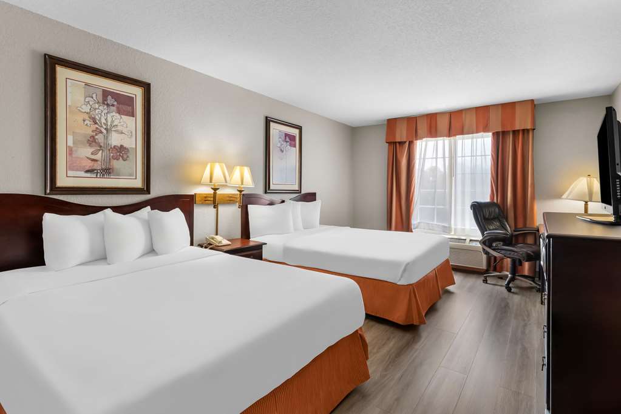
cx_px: 310
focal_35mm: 16
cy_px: 207
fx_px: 276
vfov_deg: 73.7
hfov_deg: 96.7
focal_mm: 16
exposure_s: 1/2.5
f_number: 8
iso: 400
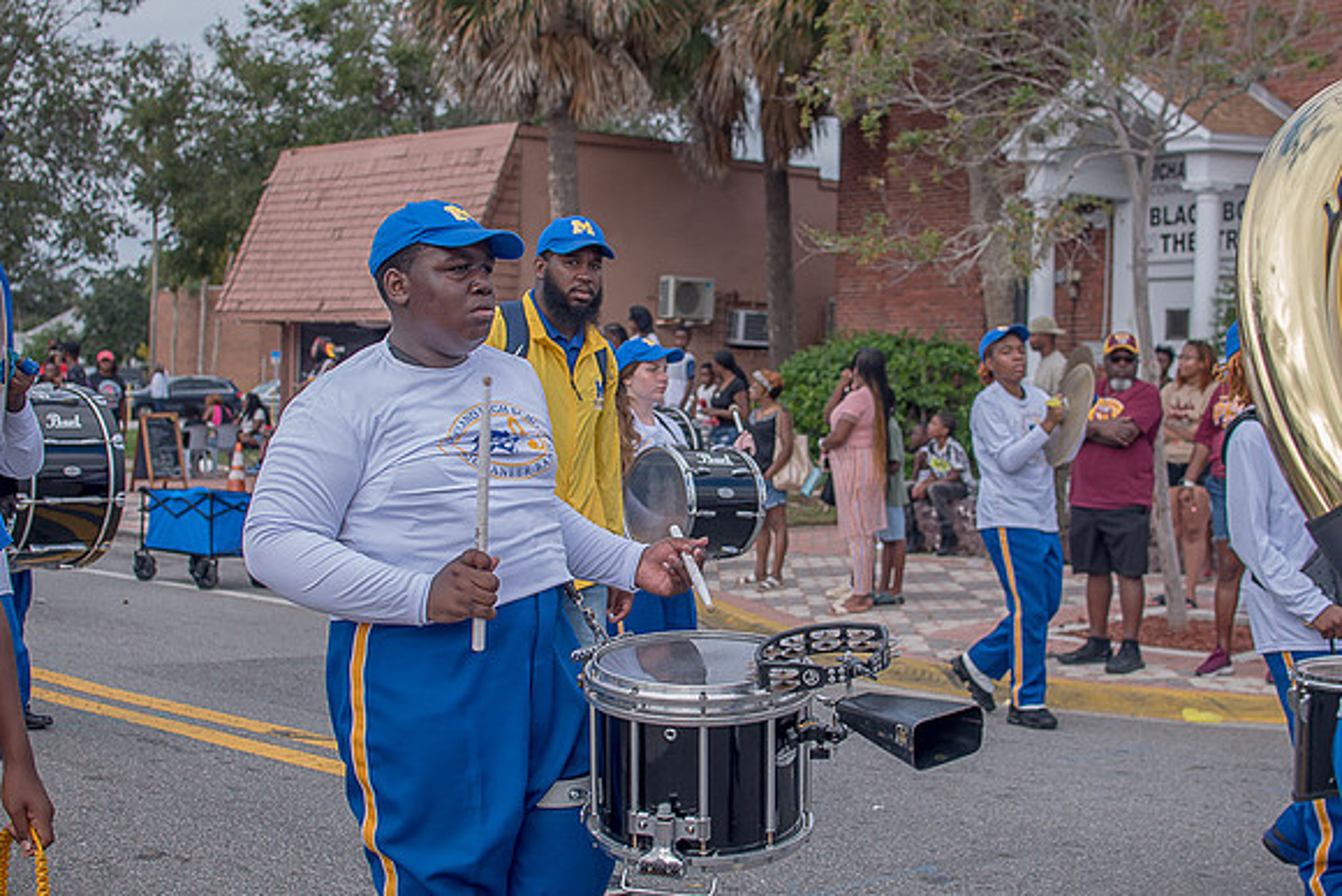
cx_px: 671
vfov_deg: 26.0
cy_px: 448
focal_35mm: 52
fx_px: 1939
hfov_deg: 38.2
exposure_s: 1/500
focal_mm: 35
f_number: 4
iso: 100
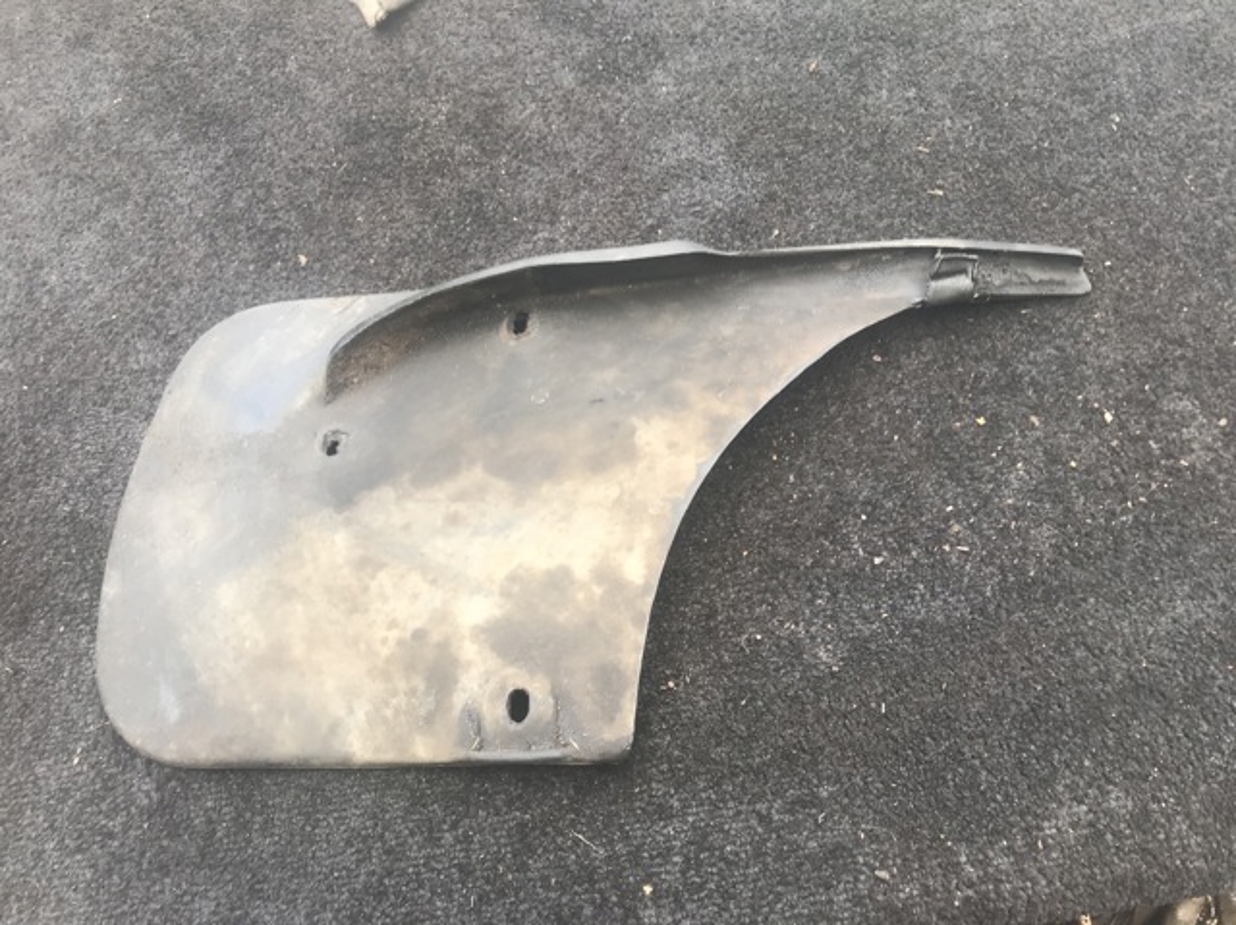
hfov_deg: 63.5
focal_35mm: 28
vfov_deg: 49.7
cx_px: 618
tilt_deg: -62.8
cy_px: 462
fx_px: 999
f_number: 1.8
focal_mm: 3.99
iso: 20
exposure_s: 1/110
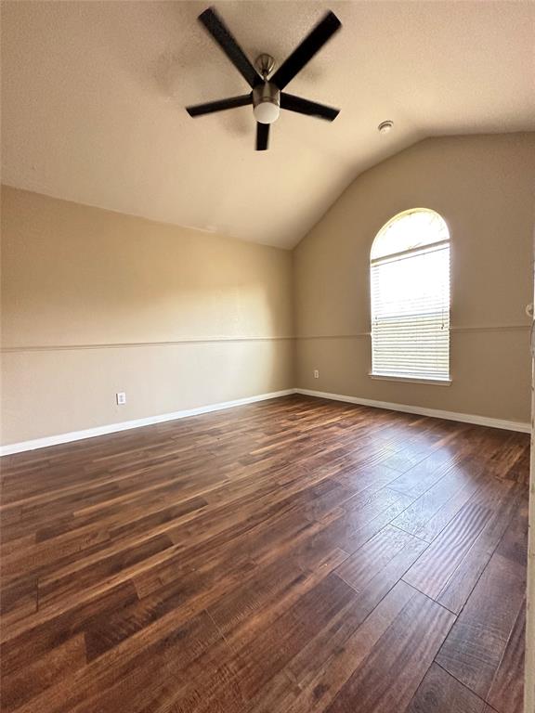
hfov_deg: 85.7
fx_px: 288
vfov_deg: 102.1
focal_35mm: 14
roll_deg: +1.2
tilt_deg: -3.9
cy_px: 356
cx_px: 268
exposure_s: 1/60
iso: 400
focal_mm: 2.22
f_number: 2.2
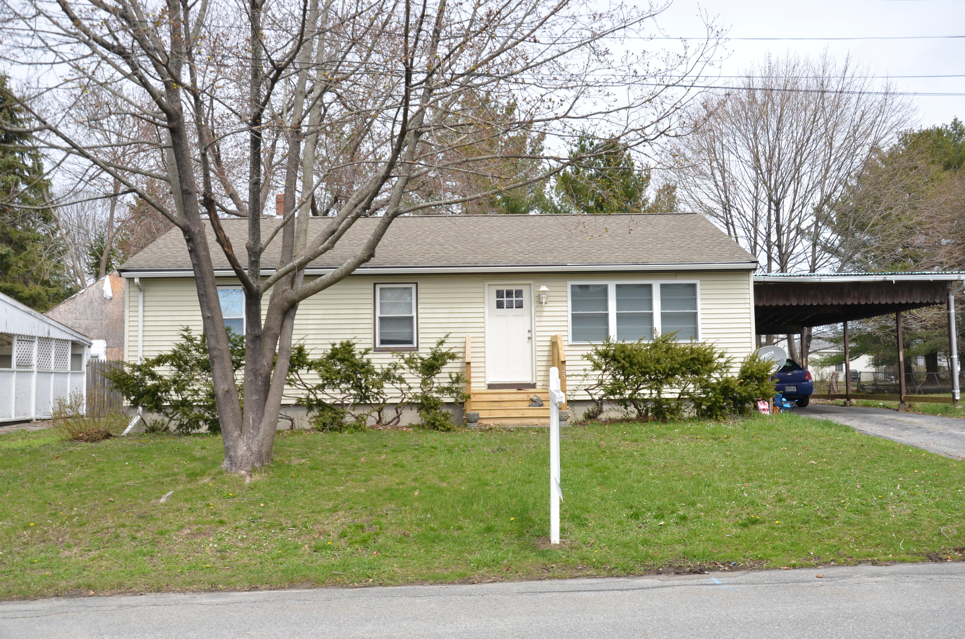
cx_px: 482
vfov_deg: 39.8
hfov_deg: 57.3
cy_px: 320
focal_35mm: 33
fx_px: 883
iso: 125
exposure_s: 1/250
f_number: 8
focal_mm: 22
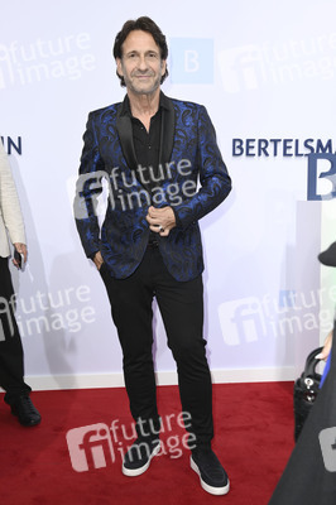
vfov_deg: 46.4
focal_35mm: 42
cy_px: 252
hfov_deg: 31.8
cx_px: 168
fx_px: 589
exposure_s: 1/250
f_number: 6.3
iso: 400
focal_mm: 42
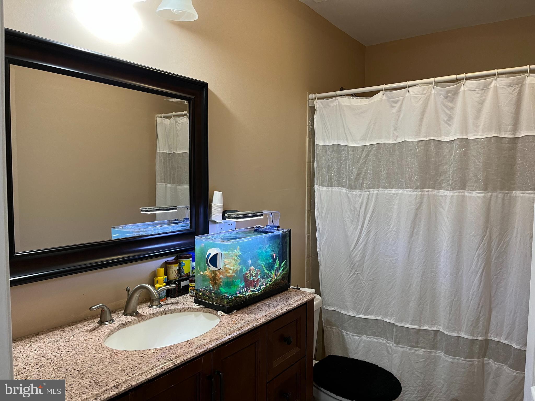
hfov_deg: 67.3
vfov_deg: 53.1
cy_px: 200
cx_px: 268
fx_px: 402
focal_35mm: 26
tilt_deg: -3.9
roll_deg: +0.0
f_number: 1.6
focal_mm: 5.1
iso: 100
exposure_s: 1/42
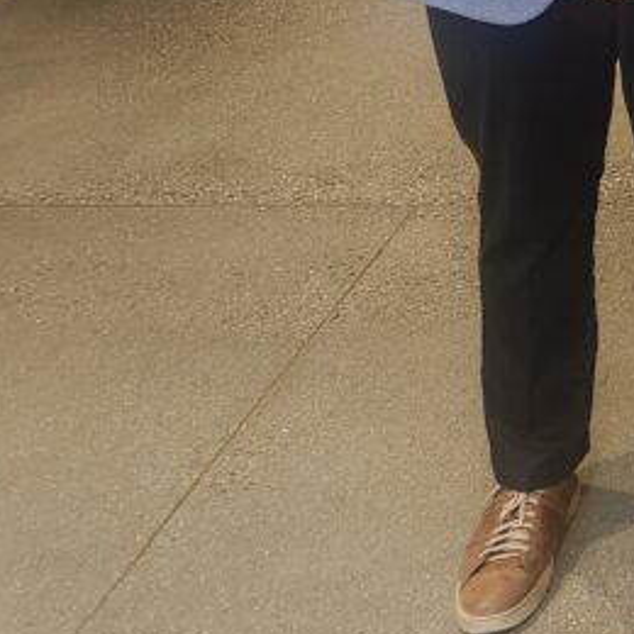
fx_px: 1658
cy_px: -171
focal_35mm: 80
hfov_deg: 16.8
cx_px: 1227
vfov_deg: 20.0
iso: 320
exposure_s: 1/100
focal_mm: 5.4
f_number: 1.8
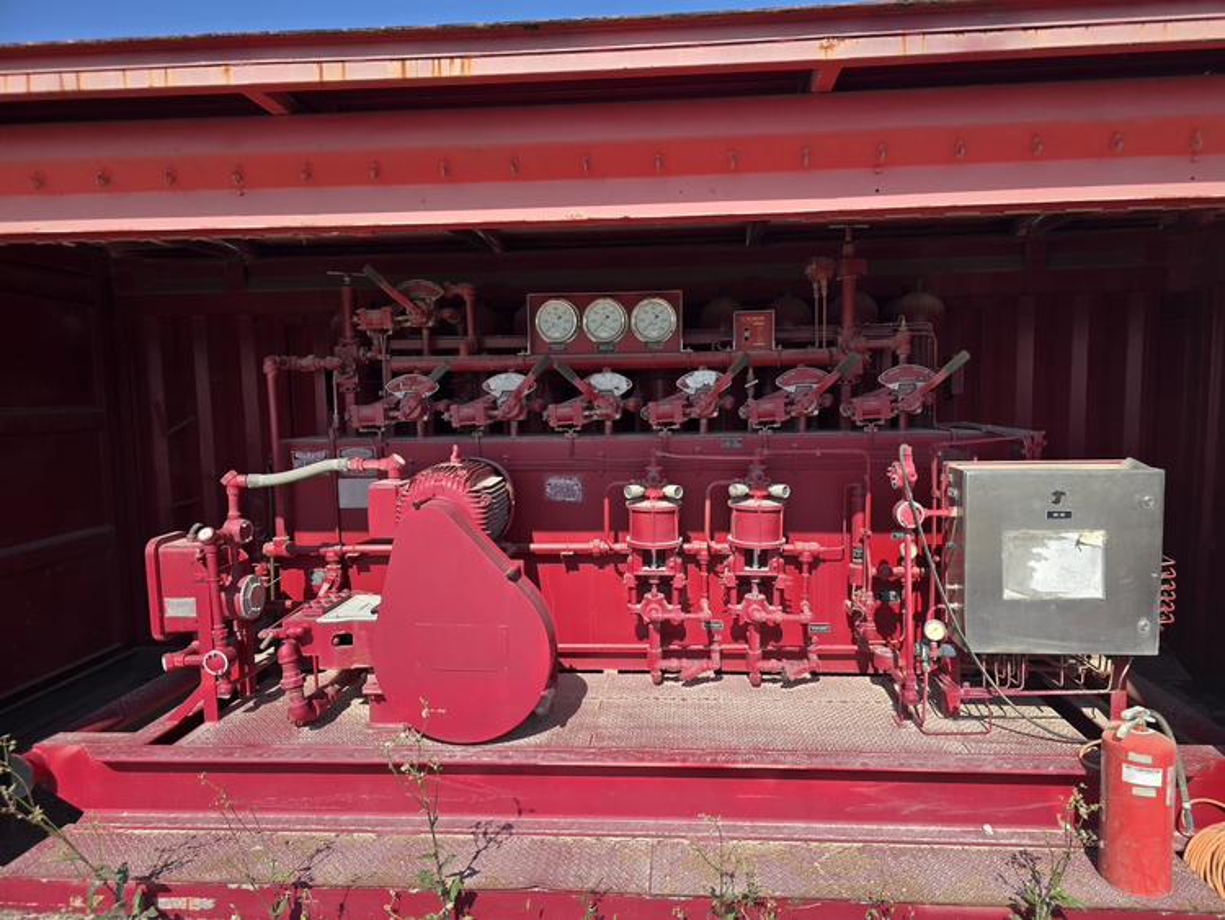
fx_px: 814
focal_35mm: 23
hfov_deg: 73.9
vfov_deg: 58.9
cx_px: 612
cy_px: 460
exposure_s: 1/586
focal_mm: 6.3
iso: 12
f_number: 1.7
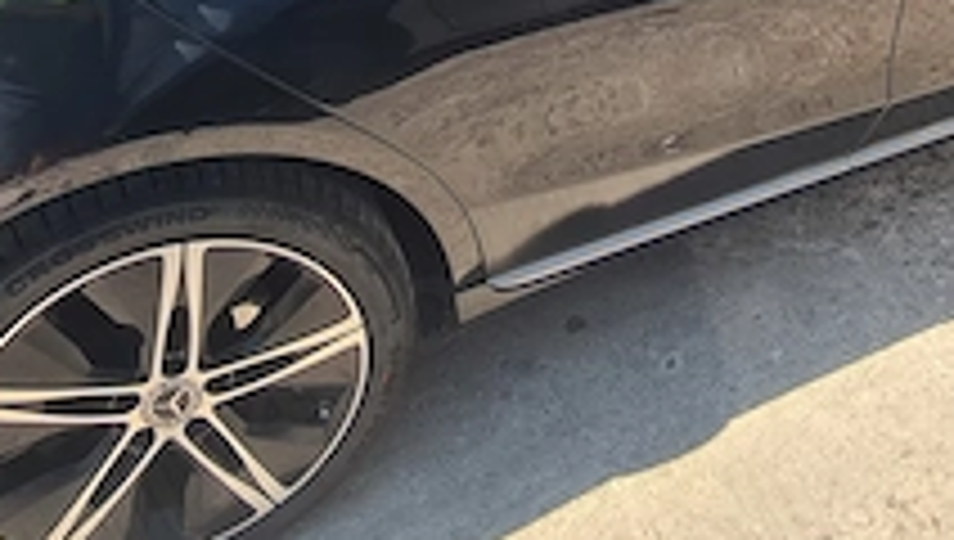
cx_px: 490
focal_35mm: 40
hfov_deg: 50.4
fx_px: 1013
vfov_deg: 25.8
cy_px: -153
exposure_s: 1/782
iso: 50
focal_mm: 2.2
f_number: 2.2
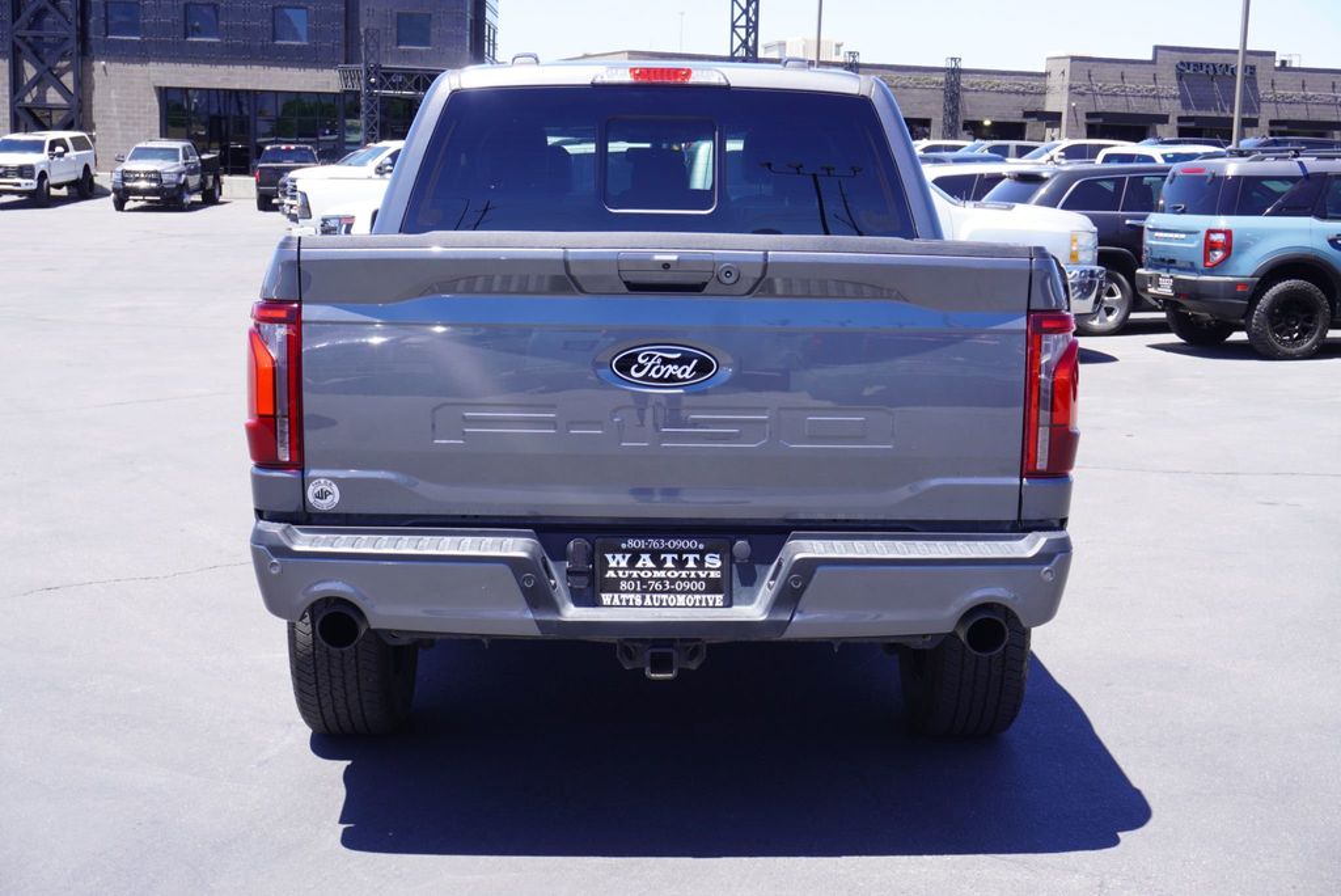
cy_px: 448
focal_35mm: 50
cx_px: 670
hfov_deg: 39.9
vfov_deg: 27.3
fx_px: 1845
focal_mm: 33
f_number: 8
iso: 100
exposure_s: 1/100
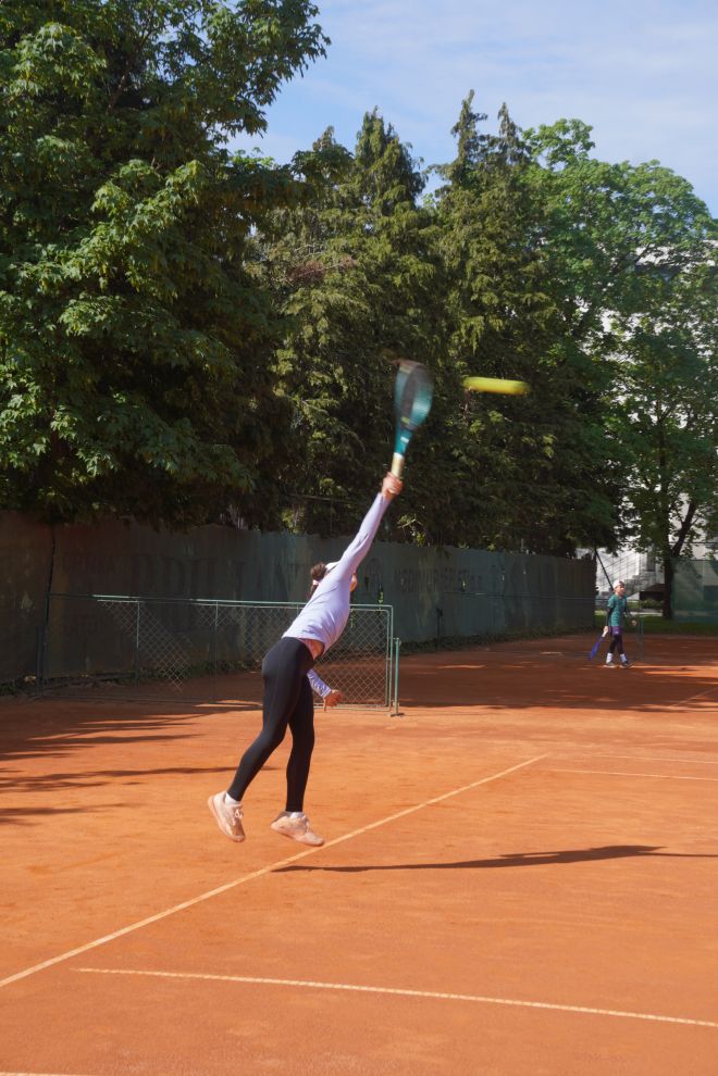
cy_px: 538
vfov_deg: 29.9
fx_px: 2015
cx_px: 359
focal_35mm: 67
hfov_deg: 20.2
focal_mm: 44.9
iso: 160
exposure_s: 1/250
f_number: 9
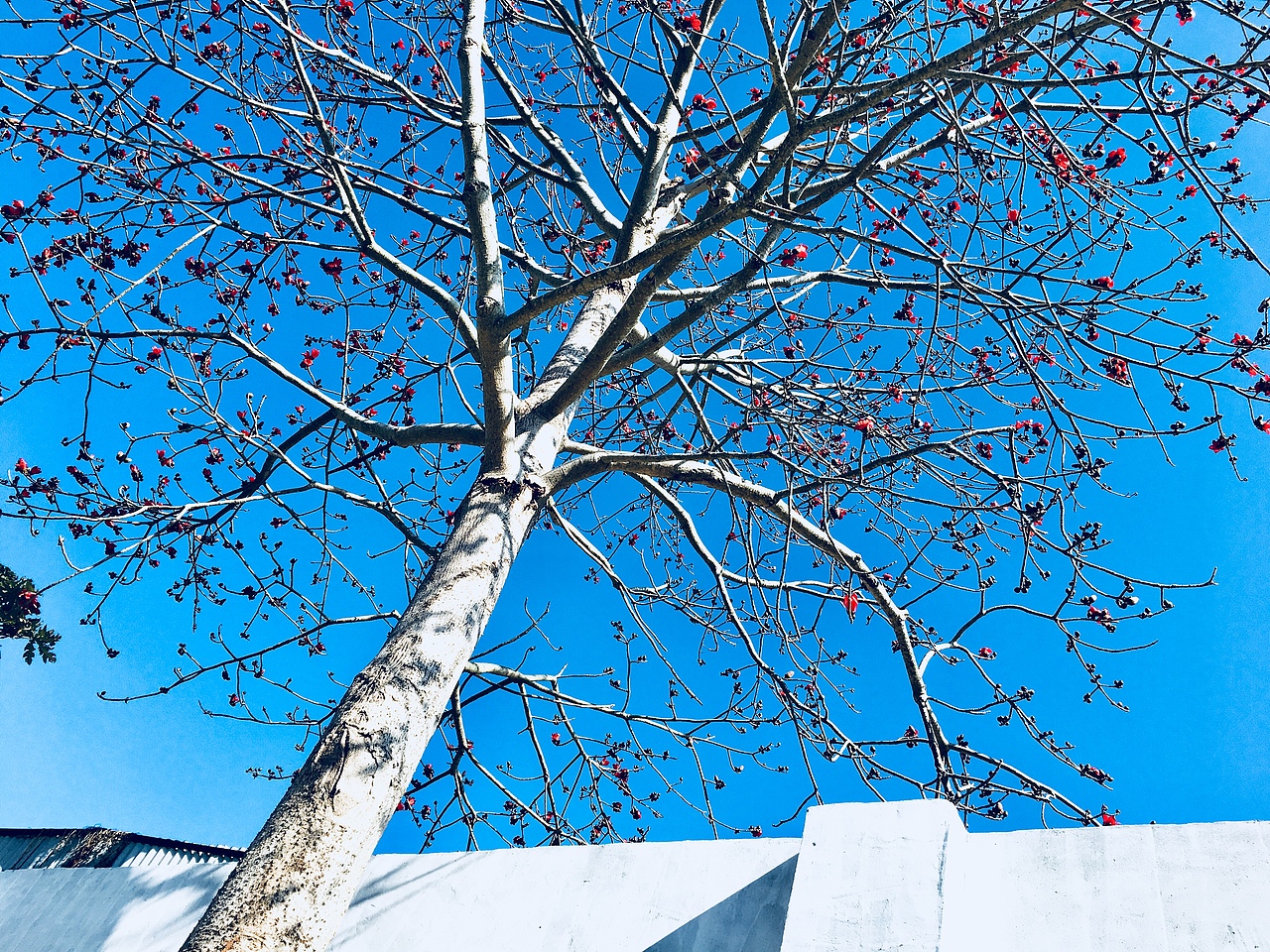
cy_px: 476
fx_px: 1064
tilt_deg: +51.7
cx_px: 635
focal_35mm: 29
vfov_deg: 48.2
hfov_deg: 61.7
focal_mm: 4.15
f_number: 2.2
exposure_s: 1/1131
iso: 25
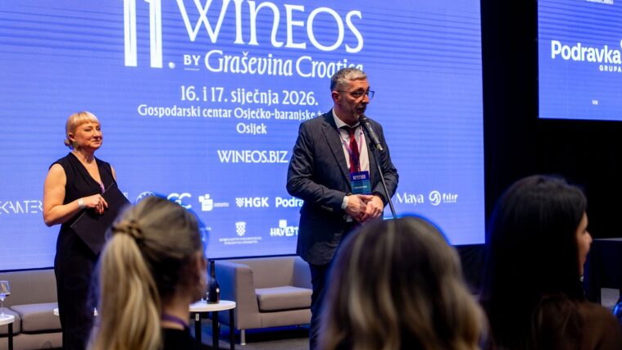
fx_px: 874
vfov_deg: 22.6
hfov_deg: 39.2
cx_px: 314
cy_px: 197
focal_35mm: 53
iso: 200
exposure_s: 1/160
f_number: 2.8
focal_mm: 50
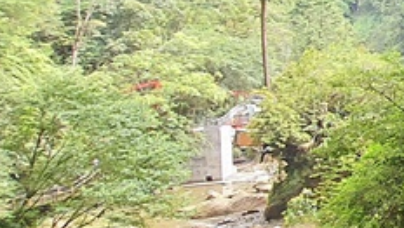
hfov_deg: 21.6
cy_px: 16
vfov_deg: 19.4
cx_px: 733
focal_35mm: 61
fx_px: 654
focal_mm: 1.74
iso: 50
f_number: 2.2
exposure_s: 1/120
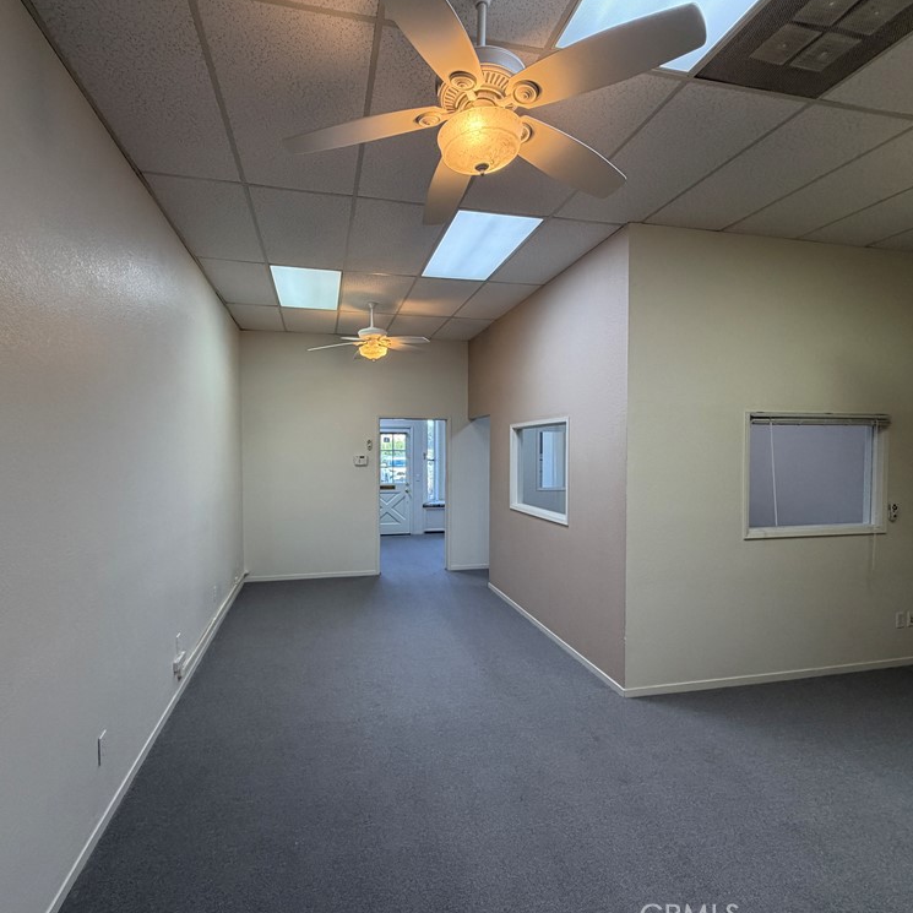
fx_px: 507
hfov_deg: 83.9
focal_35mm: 17
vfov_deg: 84.0
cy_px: 462
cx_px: 431
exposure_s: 1/120
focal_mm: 2.22
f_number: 2.2
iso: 160
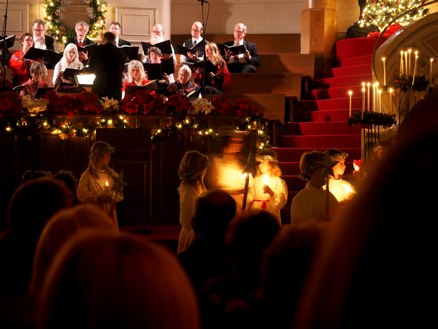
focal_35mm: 80
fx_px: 1012
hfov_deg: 24.4
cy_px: 164
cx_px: 219
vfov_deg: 18.4
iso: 1250
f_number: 2.8
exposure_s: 1/6
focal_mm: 40
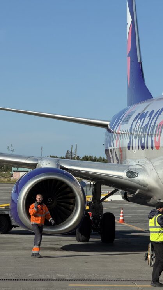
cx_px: 168
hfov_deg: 8.0
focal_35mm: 150
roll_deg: -1.1
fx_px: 1154
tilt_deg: +2.2
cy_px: 147
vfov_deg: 14.3
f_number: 2.8
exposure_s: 1/638
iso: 20
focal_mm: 16.89
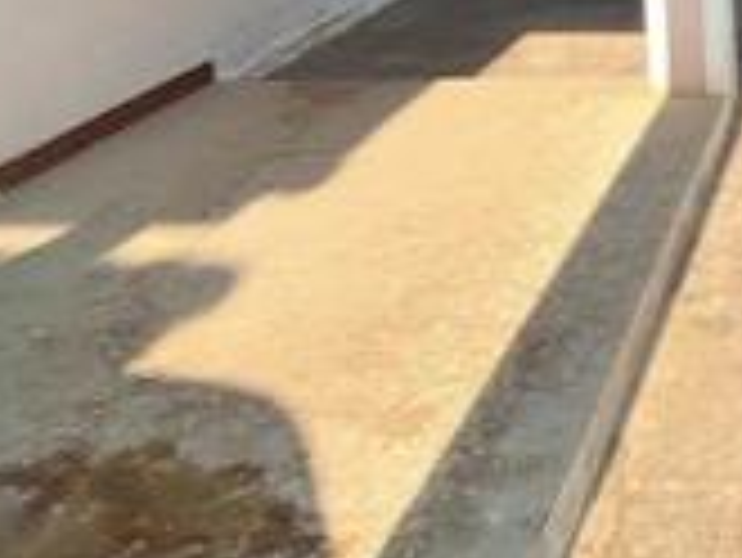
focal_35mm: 64
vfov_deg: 21.8
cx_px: 859
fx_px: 1373
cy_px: -47
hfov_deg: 27.2
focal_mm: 1.67
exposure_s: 1/411
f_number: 2.2
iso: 50
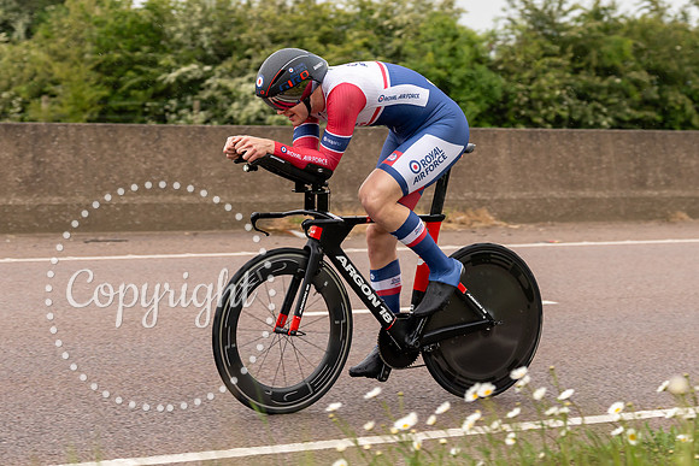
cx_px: 385
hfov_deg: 18.1
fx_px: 2193
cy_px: 169
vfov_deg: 12.1
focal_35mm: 113
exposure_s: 1/1000
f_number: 3.5
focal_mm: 70
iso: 400
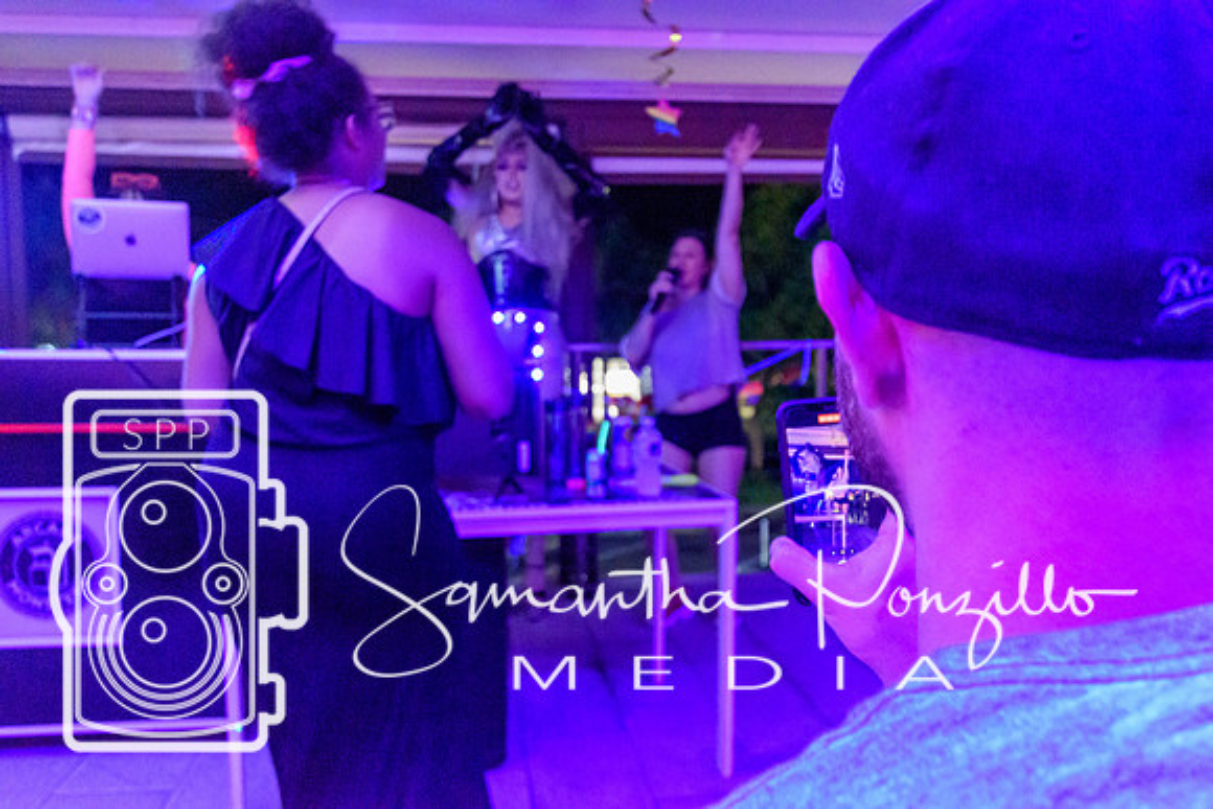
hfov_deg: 61.9
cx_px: 606
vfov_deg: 43.6
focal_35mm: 30
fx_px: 1011
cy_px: 404
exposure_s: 1/50
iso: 12800
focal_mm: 20
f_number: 3.5
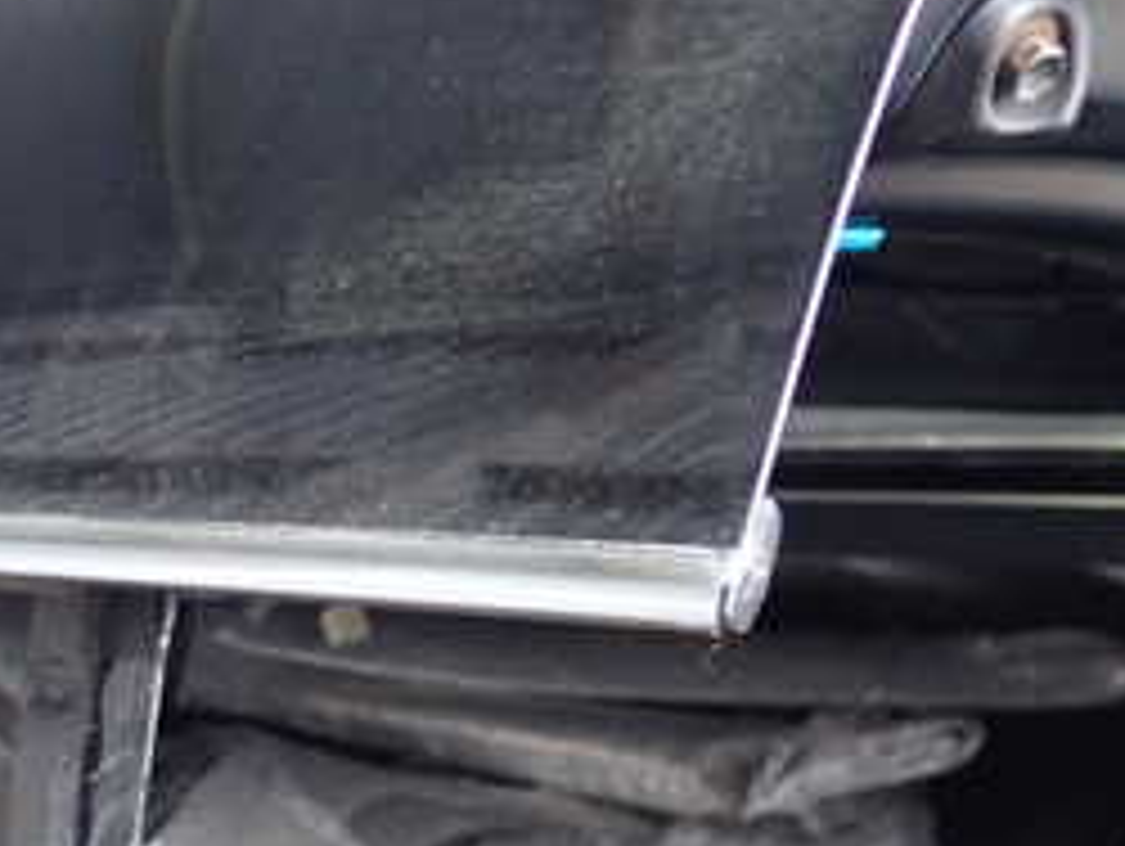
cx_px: -135
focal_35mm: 72
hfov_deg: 25.0
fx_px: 2342
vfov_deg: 20.4
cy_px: 580
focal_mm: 5.4
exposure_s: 1/60
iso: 200
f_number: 2.3
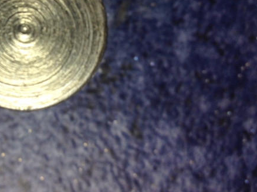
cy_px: 47
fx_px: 475
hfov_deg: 29.0
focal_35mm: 64
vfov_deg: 22.7
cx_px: 25
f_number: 2.4
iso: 50
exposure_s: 1/40
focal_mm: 4.28
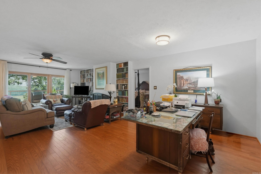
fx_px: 116
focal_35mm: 16
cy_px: 87
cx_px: 130
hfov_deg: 96.7
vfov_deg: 73.8
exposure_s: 1/15
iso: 640
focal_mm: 16
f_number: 9
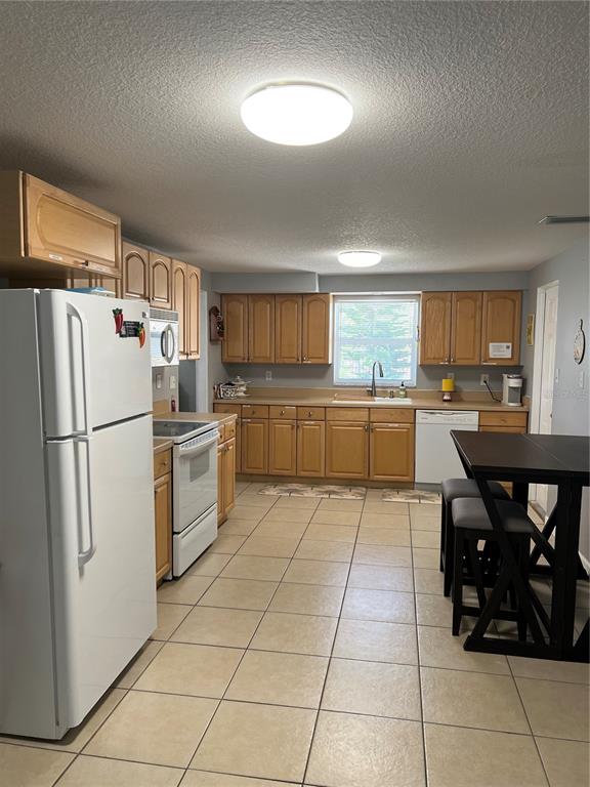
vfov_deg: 67.3
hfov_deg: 53.1
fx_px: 591
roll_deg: +0.3
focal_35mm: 26
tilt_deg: -5.0
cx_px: 295
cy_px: 394
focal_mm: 5.7
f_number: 1.5
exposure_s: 1/120
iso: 100
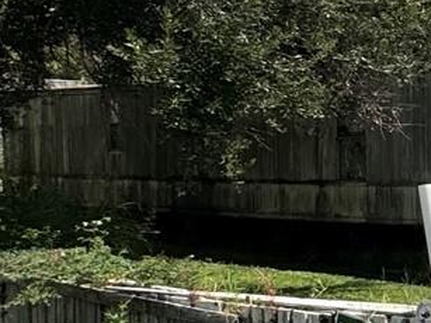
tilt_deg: -0.8
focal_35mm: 73
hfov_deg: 16.7
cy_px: 140
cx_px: 942
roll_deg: -0.3
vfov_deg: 20.1
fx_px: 909
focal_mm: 2.22
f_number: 2.2
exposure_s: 1/2985
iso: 50
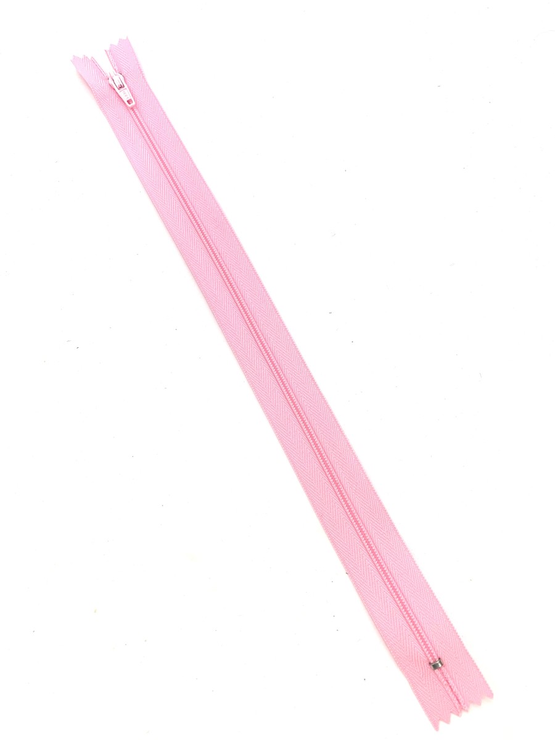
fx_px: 556
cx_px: 278
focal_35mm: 26
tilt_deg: -78.4
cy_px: 370
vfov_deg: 67.3
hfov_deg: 53.1
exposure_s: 1/122
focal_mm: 4.25
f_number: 1.8
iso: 32
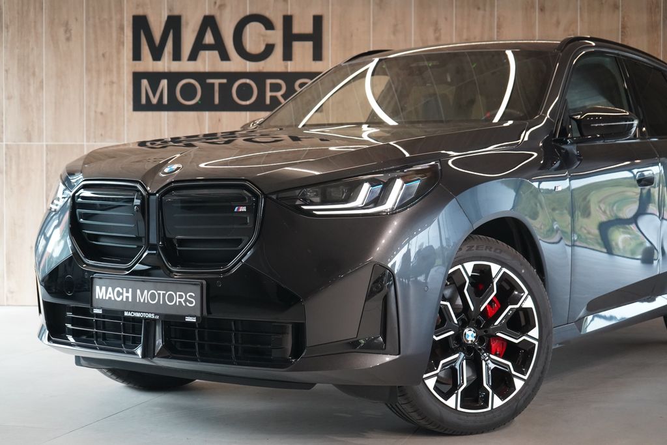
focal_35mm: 62
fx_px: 1149
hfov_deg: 32.4
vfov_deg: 21.9
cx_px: 334
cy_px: 222
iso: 5000
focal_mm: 62
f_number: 5.6
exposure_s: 1/160
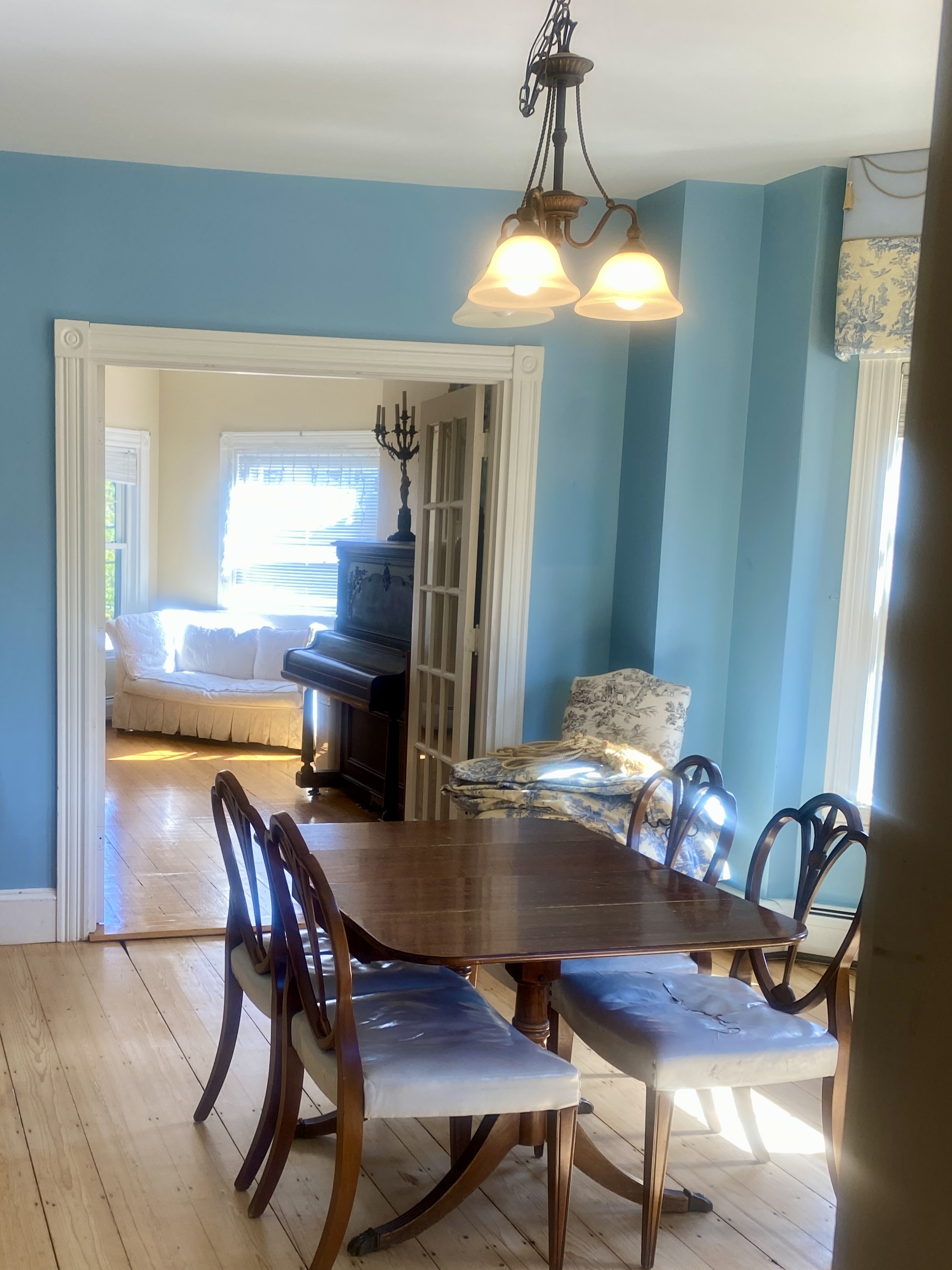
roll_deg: -2.0
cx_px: 265
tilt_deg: -8.5
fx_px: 1430
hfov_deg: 36.2
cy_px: 786
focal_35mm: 39
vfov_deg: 47.5
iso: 64
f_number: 1.8
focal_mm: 4.25
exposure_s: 1/120
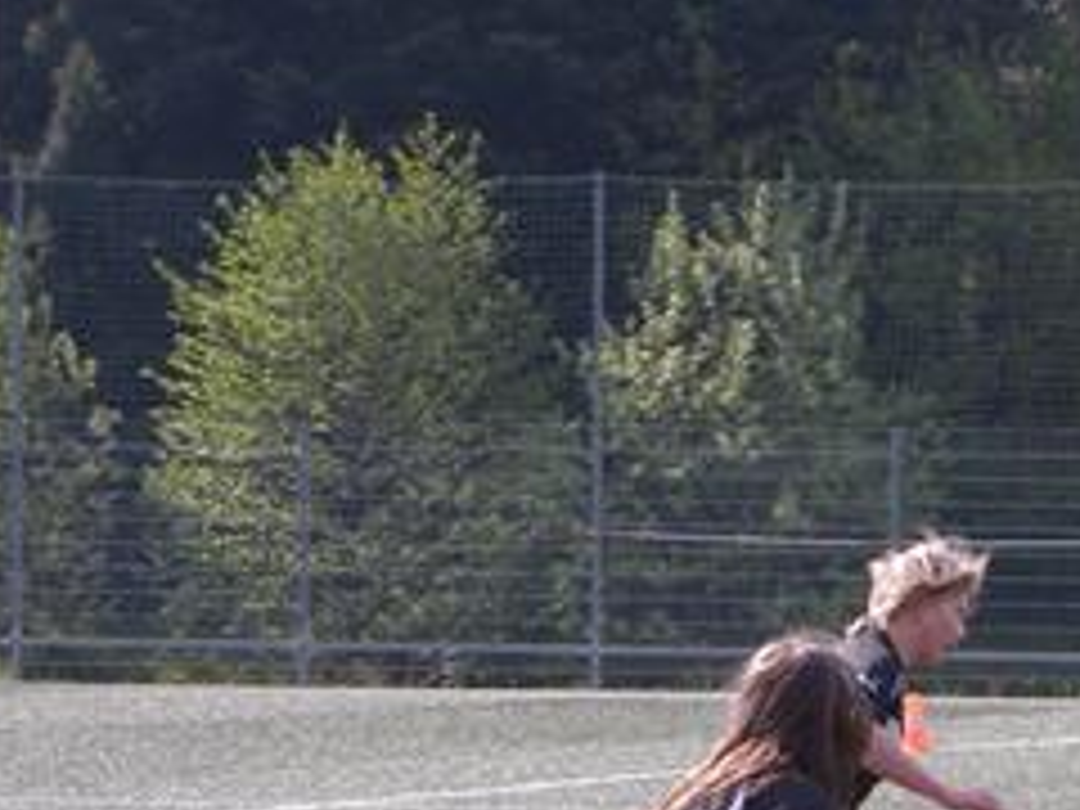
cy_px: 1004
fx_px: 9329
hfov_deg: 6.6
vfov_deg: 5.0
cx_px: 1174
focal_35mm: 299
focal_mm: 24
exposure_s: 1/165
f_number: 5.9
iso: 64
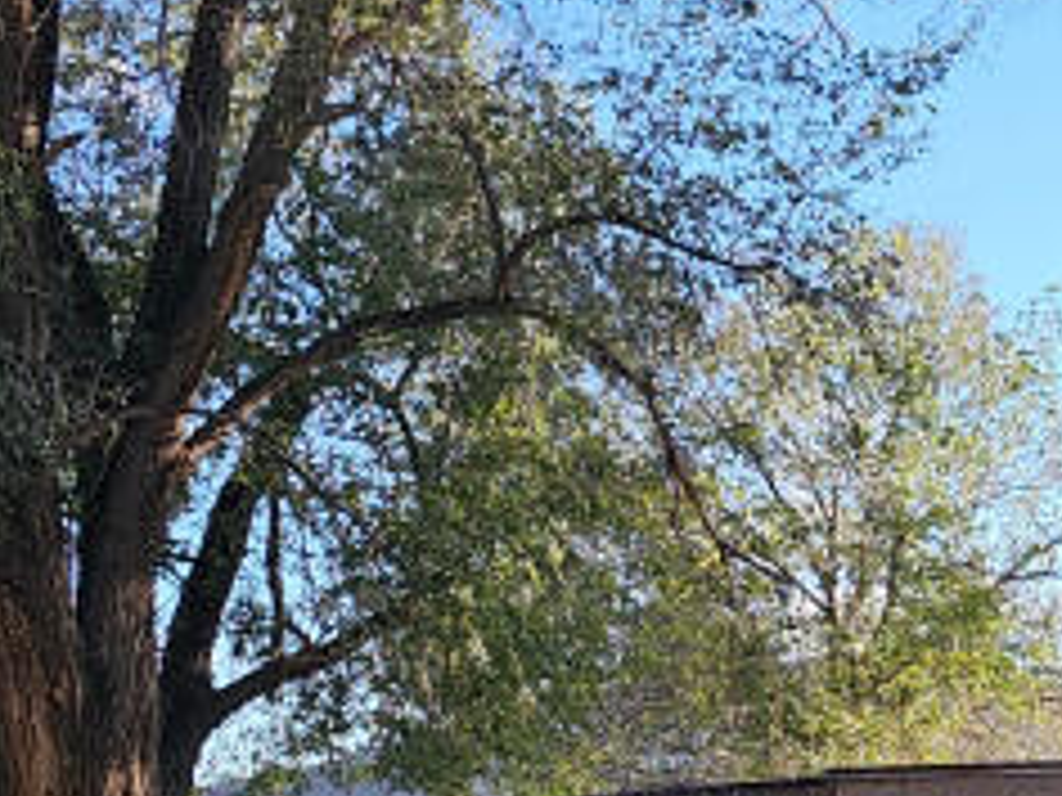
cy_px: 850
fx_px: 2393
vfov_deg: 18.3
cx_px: 1292
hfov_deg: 22.9
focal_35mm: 78
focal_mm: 6.3
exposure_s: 1/203
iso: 10
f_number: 1.7
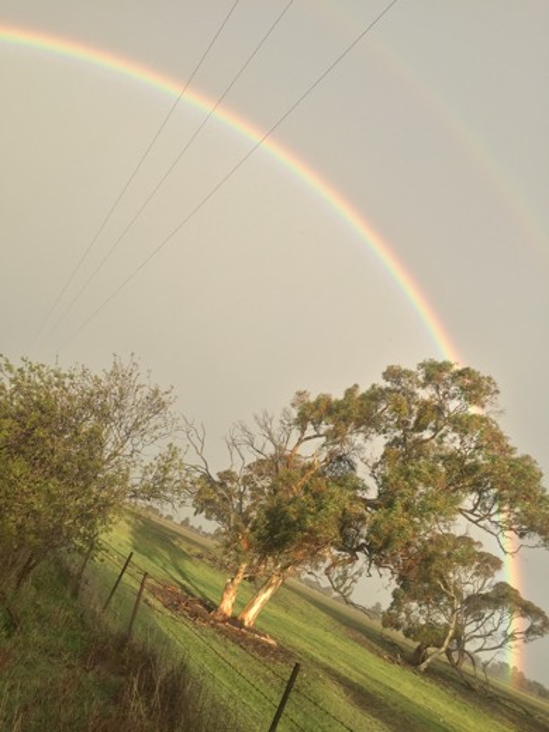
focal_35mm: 29
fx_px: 613
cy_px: 366
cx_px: 274
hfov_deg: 48.2
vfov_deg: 61.7
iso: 32
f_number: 2.2
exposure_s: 1/534
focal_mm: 4.15
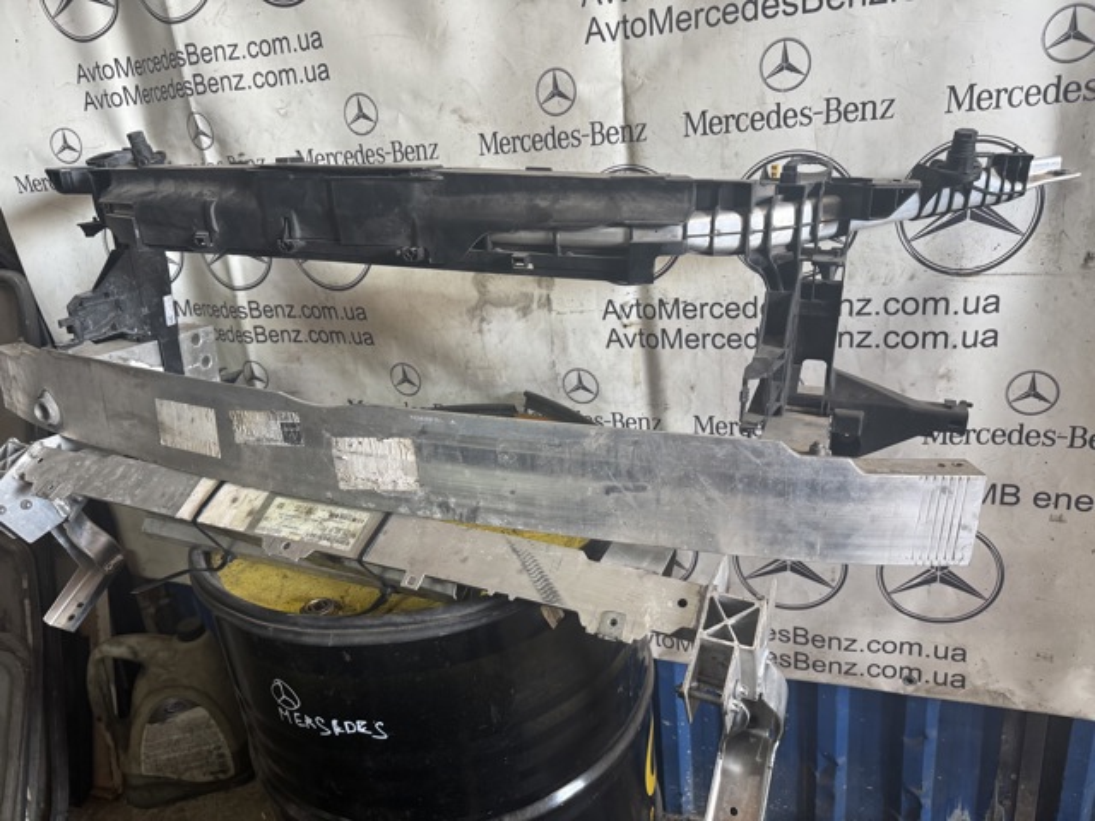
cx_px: 548
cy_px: 410
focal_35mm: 24
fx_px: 759
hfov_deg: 71.6
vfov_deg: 56.8
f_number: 1.78
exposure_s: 1/100
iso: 160
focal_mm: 6.76
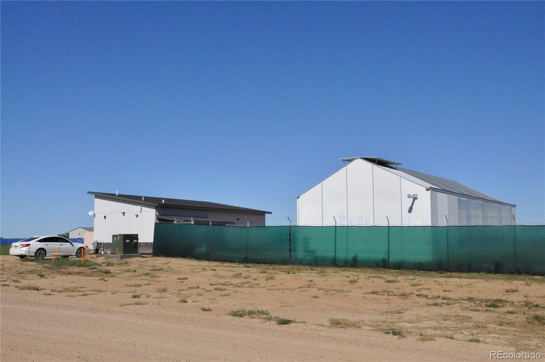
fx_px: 590
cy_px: 181
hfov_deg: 49.6
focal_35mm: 39
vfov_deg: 34.1
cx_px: 272
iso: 2000
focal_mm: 26
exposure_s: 1/1600
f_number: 20
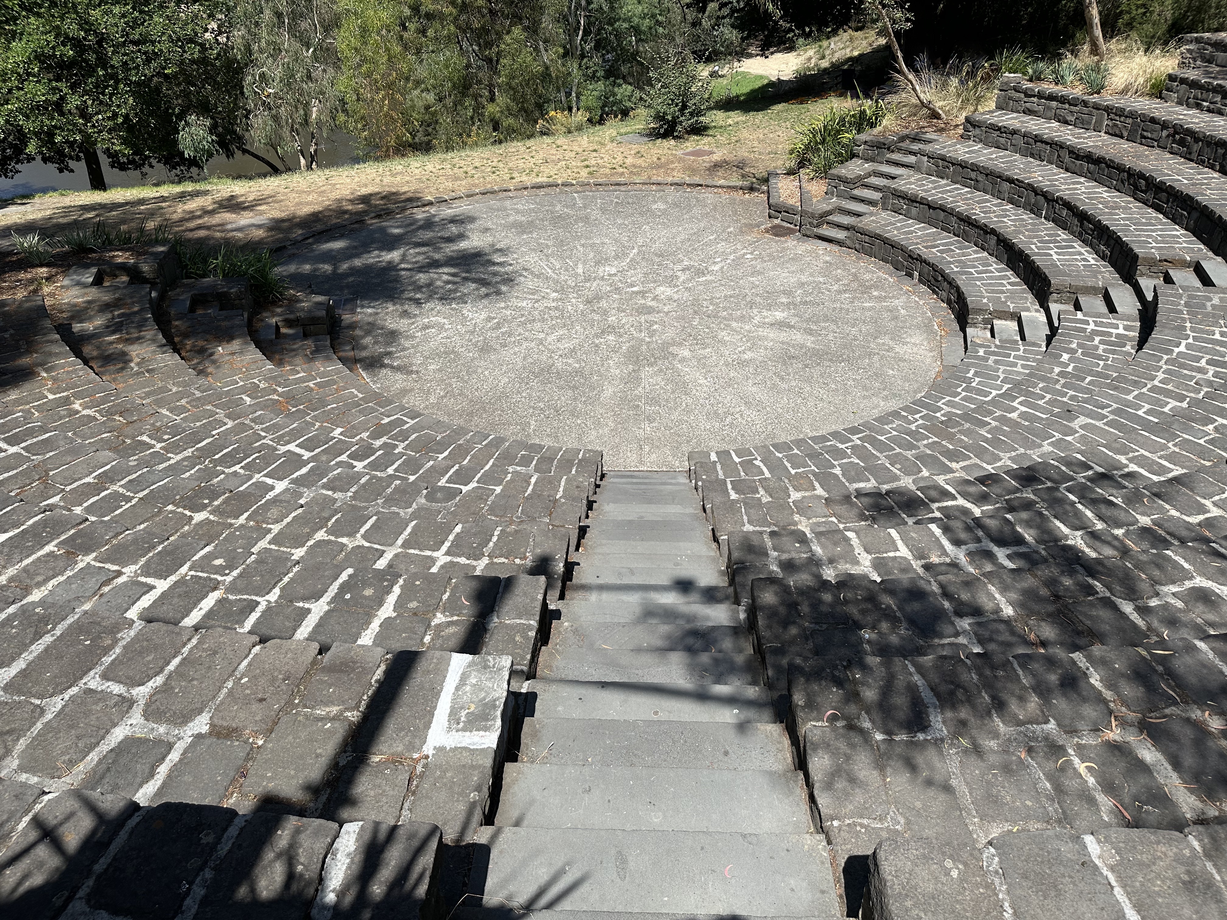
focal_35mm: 24
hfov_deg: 71.6
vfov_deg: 56.8
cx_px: 614
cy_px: 460
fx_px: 851
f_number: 1.78
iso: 80
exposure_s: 1/3472
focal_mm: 6.86
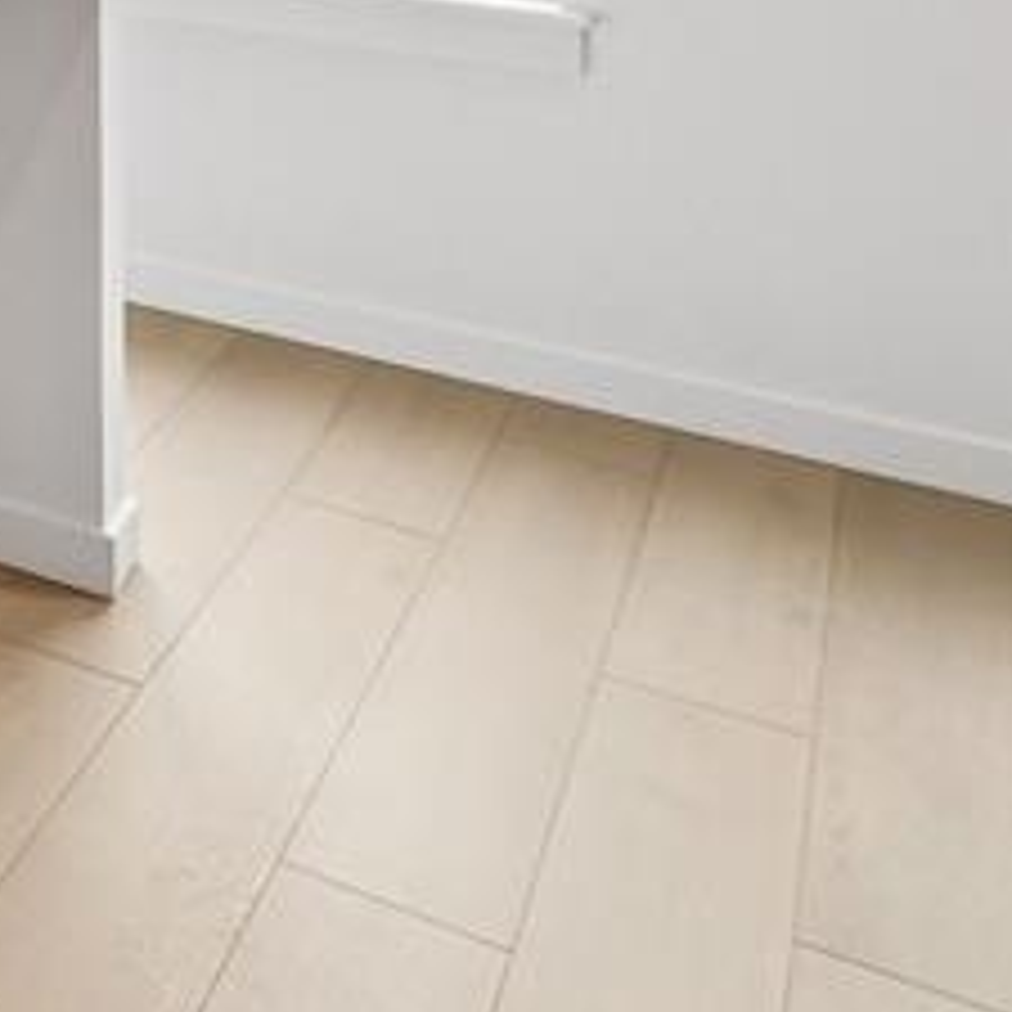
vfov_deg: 24.3
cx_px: -1259
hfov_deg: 16.5
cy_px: -427
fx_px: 1918
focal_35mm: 58
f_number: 8
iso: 800
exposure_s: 1/25
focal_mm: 10
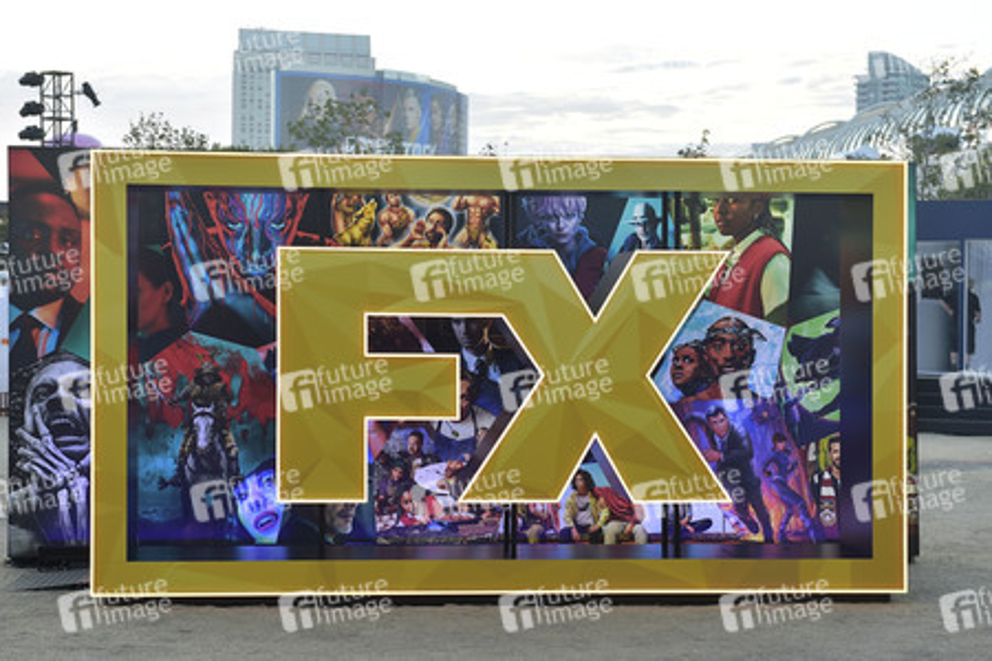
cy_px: 330
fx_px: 1929
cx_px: 496
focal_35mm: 70
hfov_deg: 28.8
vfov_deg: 19.5
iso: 500
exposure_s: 1/250
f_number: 5
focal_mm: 70
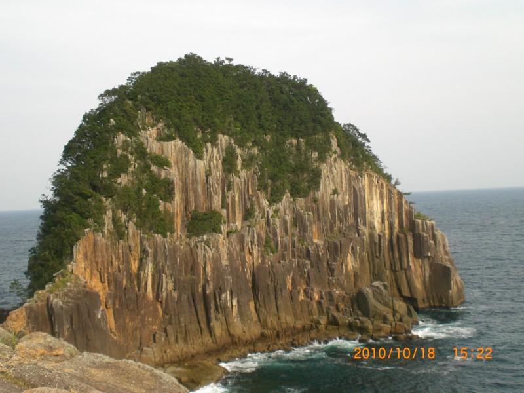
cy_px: 196
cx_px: 262
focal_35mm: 51
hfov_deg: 37.5
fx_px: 772
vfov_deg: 28.6
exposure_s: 1/160
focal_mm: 8.44
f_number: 5.1
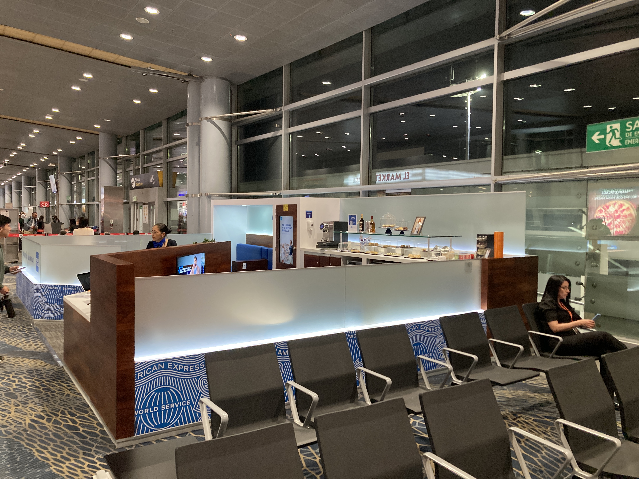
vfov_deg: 49.7
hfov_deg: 63.4
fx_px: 517
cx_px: 320
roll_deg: -1.3
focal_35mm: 28
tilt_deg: -0.8
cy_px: 240
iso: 250
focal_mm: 3.99
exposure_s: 1/40
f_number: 1.8
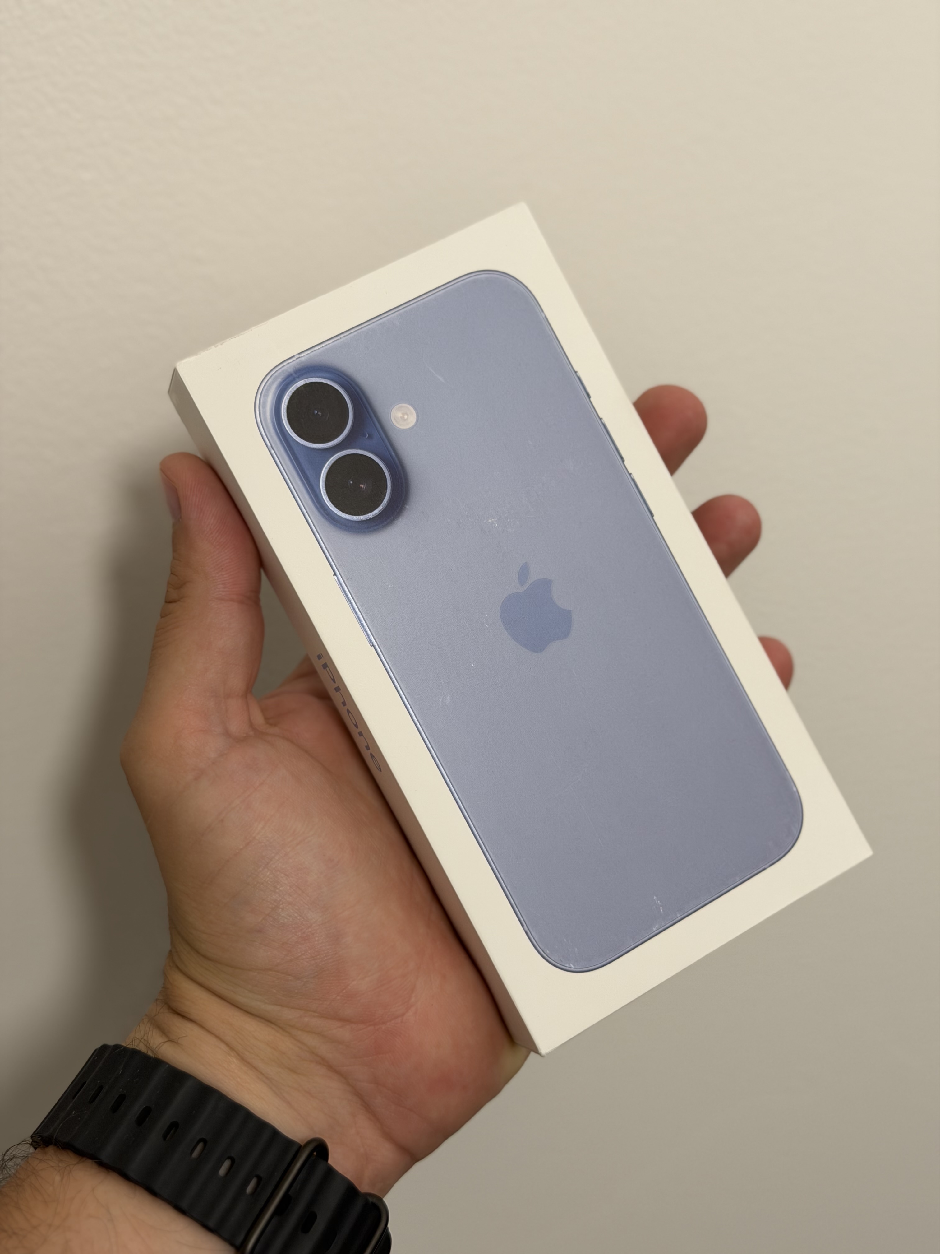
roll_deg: +6.8
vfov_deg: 39.7
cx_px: 470
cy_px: 627
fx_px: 1738
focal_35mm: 48
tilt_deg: -29.8
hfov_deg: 30.3
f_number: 1.78
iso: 80
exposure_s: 1/50
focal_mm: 6.76
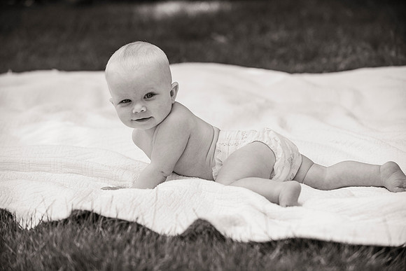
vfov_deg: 12.5
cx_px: 203
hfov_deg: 18.6
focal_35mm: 110
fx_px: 1241
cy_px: 136
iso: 400
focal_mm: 110
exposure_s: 1/2500
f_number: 3.5
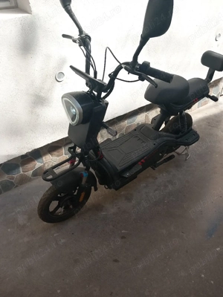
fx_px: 232
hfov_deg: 51.4
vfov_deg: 65.3
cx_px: 112
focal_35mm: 27
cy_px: 148
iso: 20
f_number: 1.8
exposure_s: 1/185
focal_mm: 4
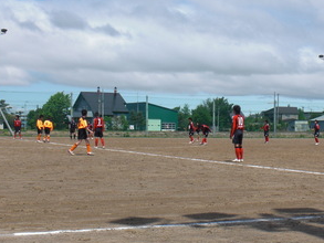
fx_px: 684
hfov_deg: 26.5
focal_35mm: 73
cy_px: 140
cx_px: 220
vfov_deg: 20.2
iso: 64
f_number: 6.4
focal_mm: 8.44
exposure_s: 1/400
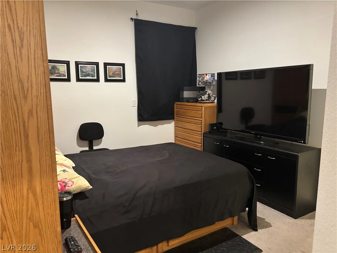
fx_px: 253
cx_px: 168
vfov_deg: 53.1
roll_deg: +1.0
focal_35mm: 26
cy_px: 126
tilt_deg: -9.4
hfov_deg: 67.3
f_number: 1.6
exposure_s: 1/40
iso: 640
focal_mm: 5.96
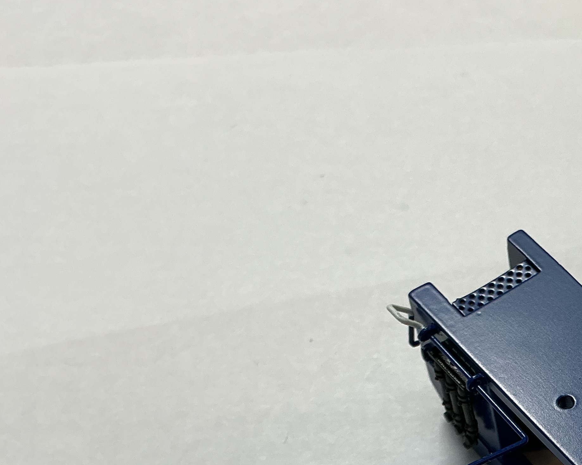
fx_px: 1068
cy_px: 475
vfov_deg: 23.5
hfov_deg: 28.1
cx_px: 617
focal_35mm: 62
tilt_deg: -58.1
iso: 20
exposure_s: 1/201
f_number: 1.8
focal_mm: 3
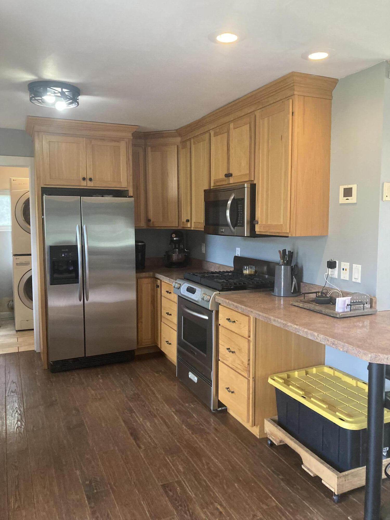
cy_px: 260
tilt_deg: -4.1
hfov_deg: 49.7
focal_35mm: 28
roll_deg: -0.4
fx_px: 421
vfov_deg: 63.4
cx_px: 195
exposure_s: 1/60
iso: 250
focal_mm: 3.99
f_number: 1.8
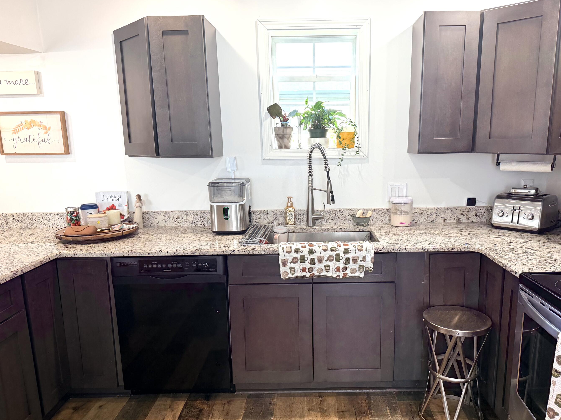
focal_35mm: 27
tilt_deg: -11.4
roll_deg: +1.0
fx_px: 438
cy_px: 227
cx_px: 311
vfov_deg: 51.3
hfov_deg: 65.1
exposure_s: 1/120
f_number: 1.78
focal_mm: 6.76
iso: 200
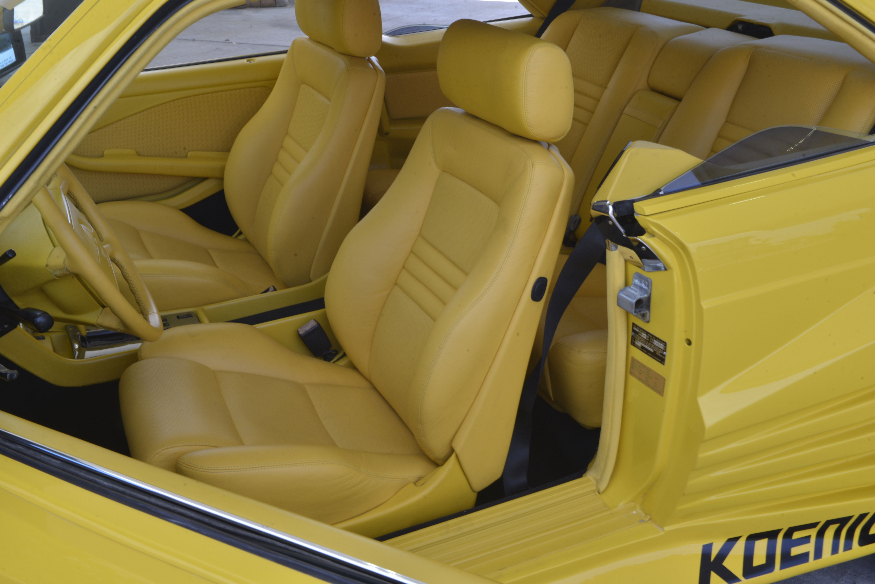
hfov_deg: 46.4
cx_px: 438
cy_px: 292
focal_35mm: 42
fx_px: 1021
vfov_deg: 31.9
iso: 200
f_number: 22
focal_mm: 42
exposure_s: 1/13
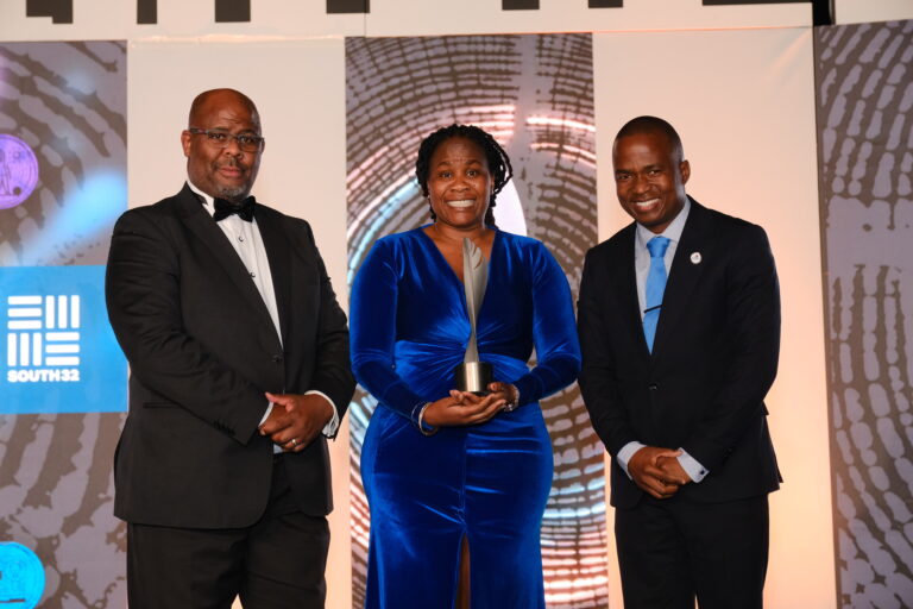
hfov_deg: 24.5
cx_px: 456
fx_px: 2105
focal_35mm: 83
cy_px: 304
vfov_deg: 16.5
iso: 1600
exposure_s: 1/80
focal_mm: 55
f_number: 5
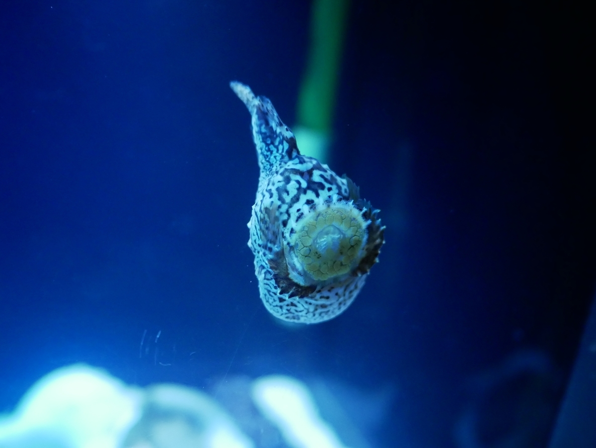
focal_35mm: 30
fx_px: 517
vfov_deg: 46.8
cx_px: 298
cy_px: 224
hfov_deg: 59.9
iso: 3200
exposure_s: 1/60
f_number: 2
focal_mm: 15
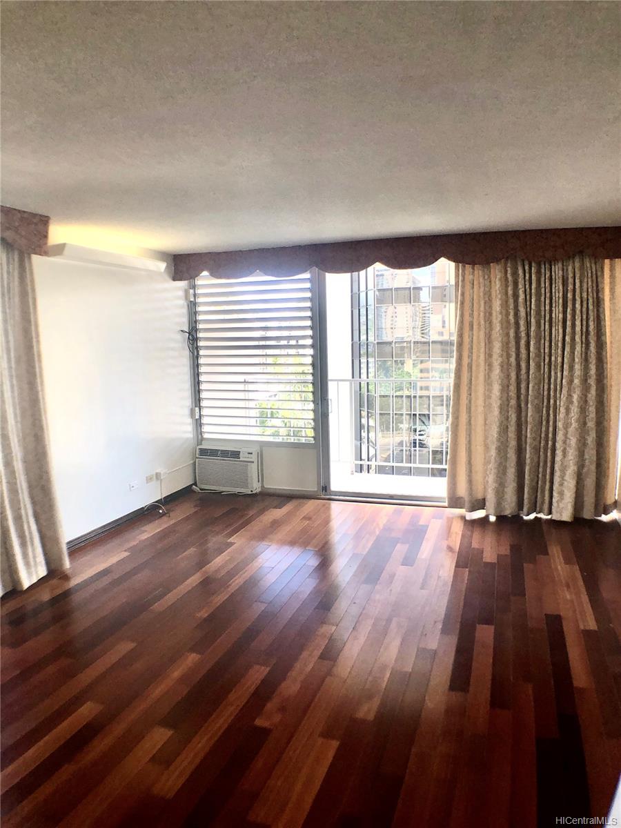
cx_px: 310
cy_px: 414
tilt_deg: -6.9
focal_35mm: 28
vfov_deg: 63.4
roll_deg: +1.8
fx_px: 670
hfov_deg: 49.7
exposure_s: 1/176
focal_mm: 3.99
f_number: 1.8
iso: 20
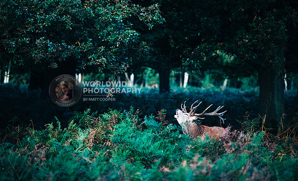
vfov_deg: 4.2
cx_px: 149
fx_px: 2483
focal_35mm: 308
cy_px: 82
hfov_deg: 6.9
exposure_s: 1/640
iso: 800
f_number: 4
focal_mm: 300
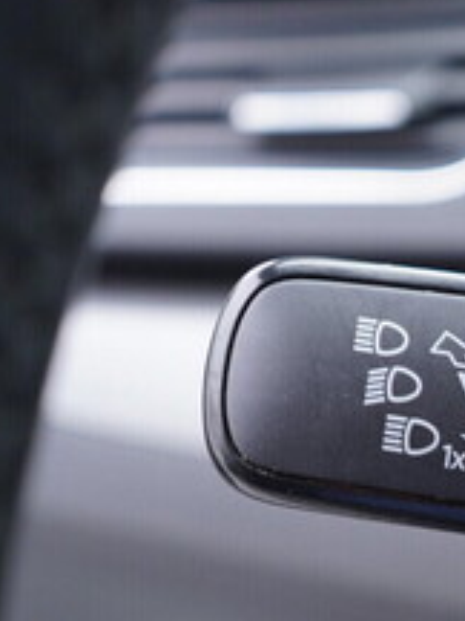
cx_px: 683
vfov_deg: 22.0
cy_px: 484
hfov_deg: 15.6
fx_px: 1576
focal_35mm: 88
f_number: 2.8
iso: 250
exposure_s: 1/40
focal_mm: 24
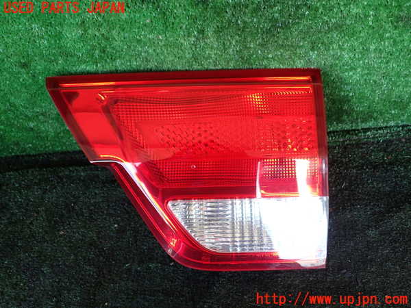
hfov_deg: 60.0
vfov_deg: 46.8
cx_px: 206
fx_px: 356
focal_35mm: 30
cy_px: 154
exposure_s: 1/50
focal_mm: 5.4
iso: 200
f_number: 2.3
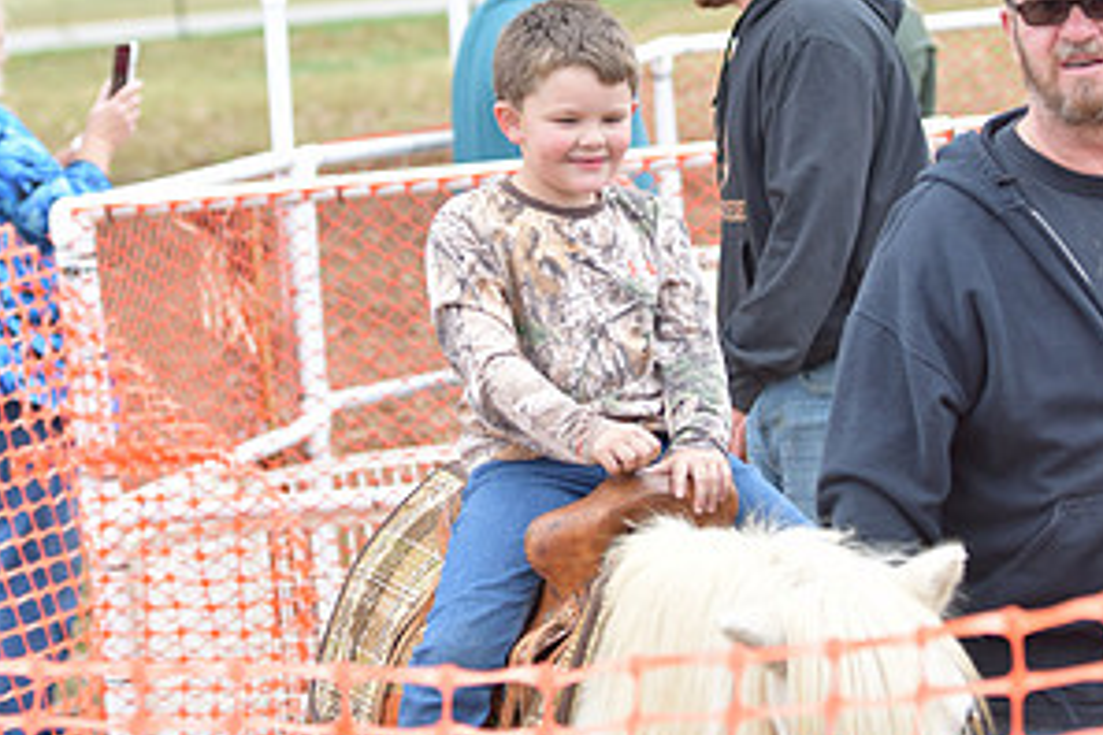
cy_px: 141
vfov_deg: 8.6
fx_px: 4871
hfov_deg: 12.9
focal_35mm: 159
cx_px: 553
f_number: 2.8
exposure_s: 1/640
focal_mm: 70
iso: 200
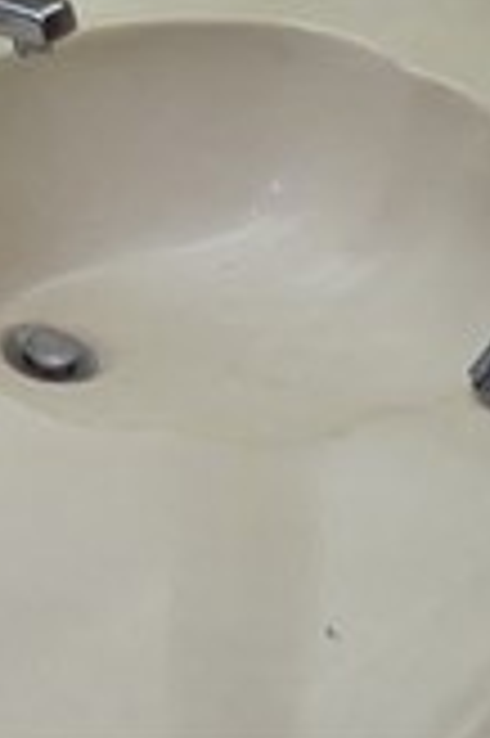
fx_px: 2128
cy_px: -972
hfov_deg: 11.2
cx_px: -652
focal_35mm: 104
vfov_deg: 14.2
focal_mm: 2.22
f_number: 2.2
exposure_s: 1/120
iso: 325
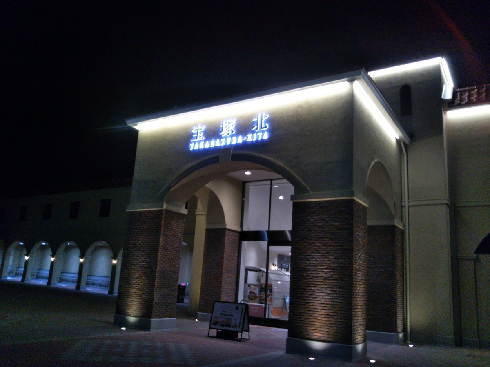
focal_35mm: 30
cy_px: 184
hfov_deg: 60.0
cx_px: 245
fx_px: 425
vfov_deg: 46.8
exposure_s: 1/62
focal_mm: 4
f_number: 2.2
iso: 119
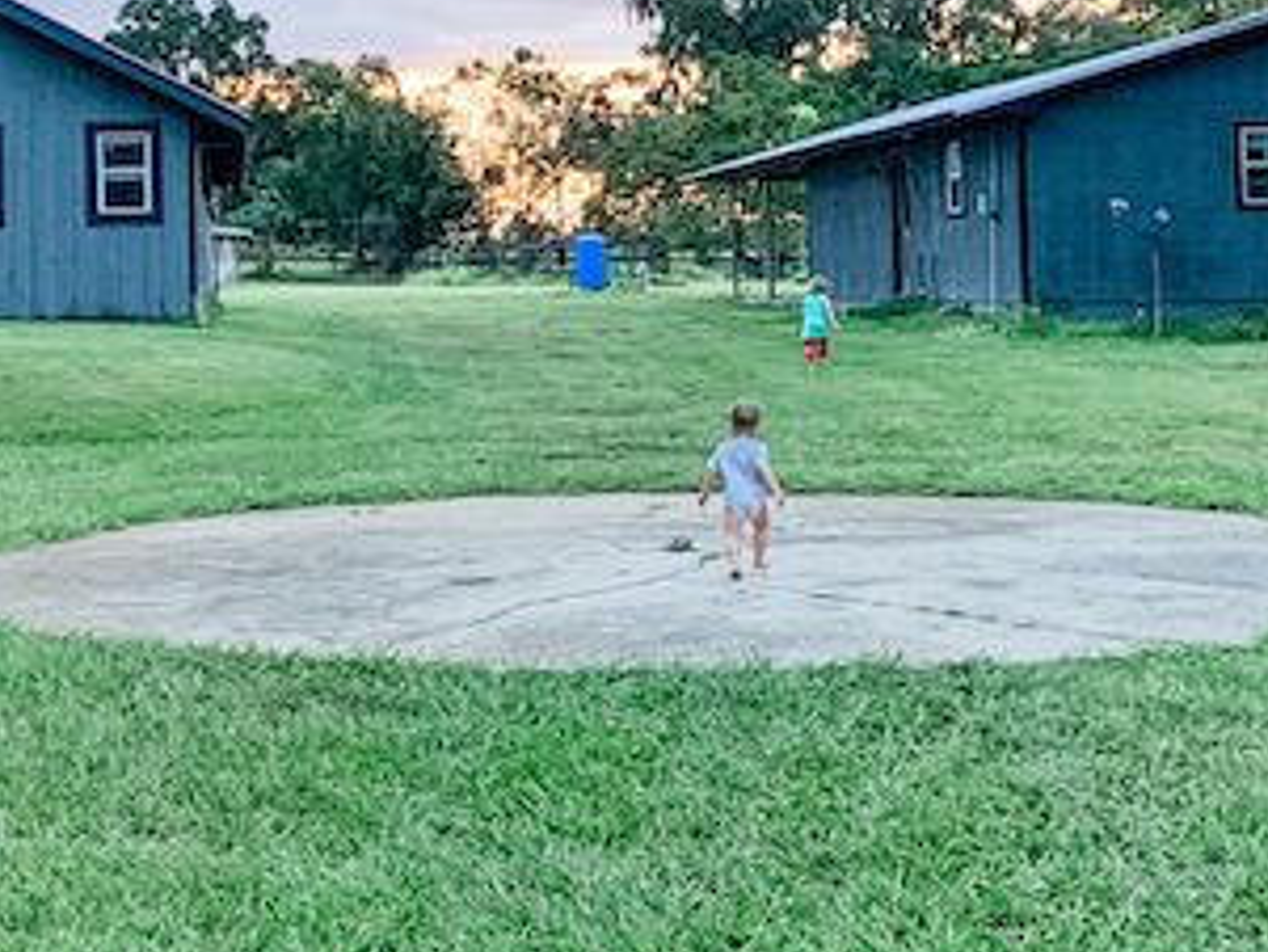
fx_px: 2529
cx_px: 468
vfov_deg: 21.1
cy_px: 185
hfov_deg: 28.0
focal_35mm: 69
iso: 100
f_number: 1.8
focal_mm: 4.25
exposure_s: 1/100
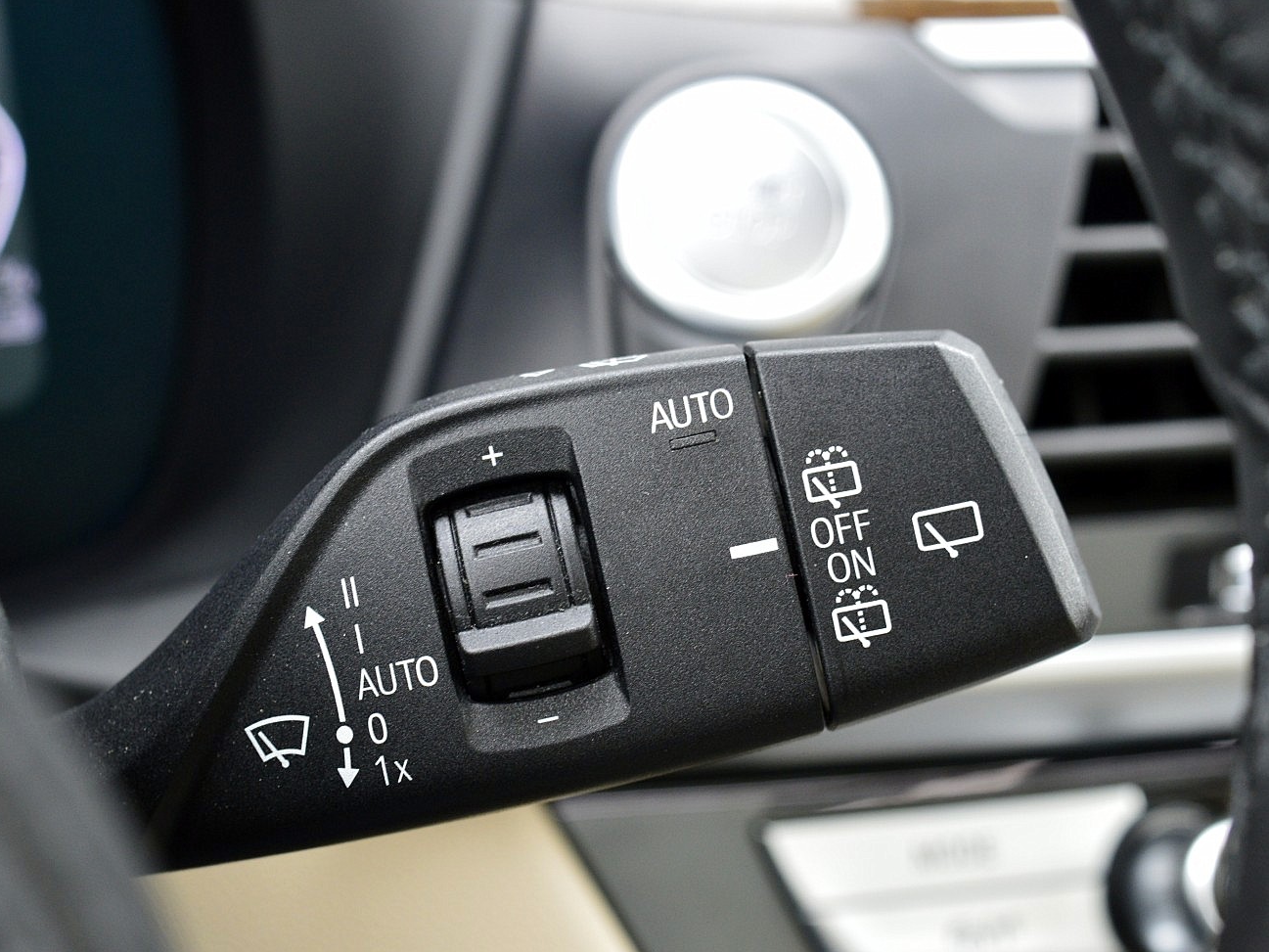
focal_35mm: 83
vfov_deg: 17.8
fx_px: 3043
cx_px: 648
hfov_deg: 23.6
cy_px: 495
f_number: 7.1
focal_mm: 46
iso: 800
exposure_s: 1/60
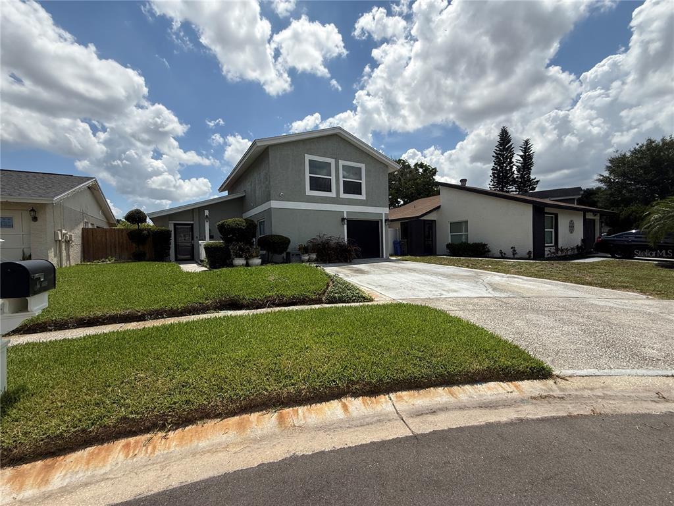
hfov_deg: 102.1
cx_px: 337
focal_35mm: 14
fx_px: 273
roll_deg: +0.8
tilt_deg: -1.6
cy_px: 253
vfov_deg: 85.7
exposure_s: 1/3663
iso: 50
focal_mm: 2.22
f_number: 2.2
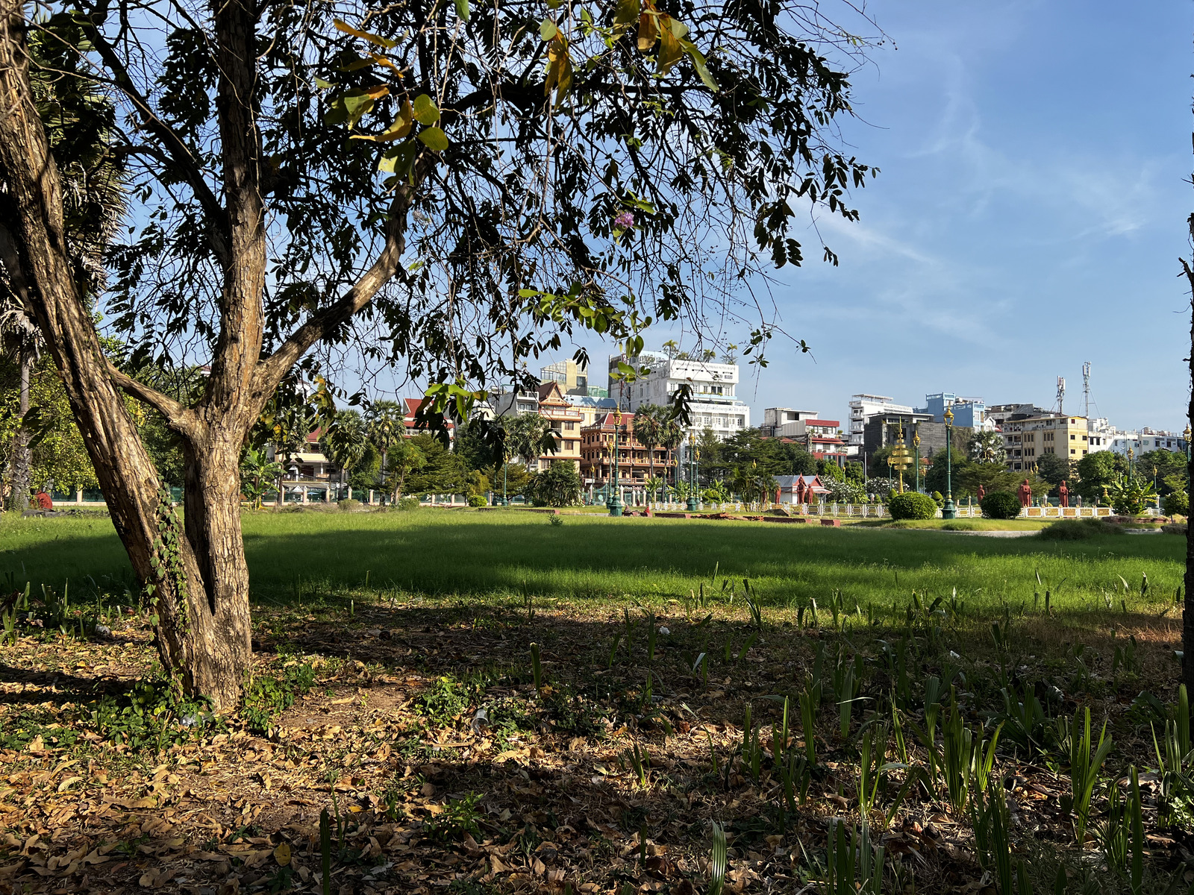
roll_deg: -0.4
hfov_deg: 67.3
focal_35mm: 26
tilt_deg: +3.4
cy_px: 448
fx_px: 897
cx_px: 597
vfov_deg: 53.1
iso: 50
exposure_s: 1/3257
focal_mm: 5.7
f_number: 1.5
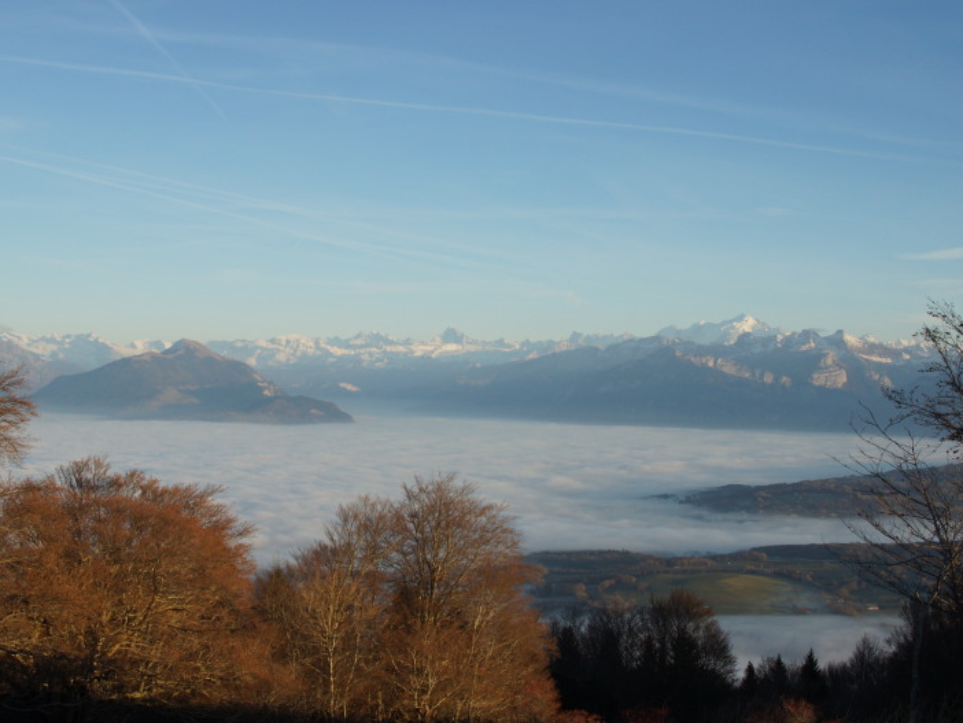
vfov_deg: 31.5
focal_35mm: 46
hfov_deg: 41.2
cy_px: 364
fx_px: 1280
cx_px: 450
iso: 200
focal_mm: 28
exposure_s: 1/400
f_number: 8
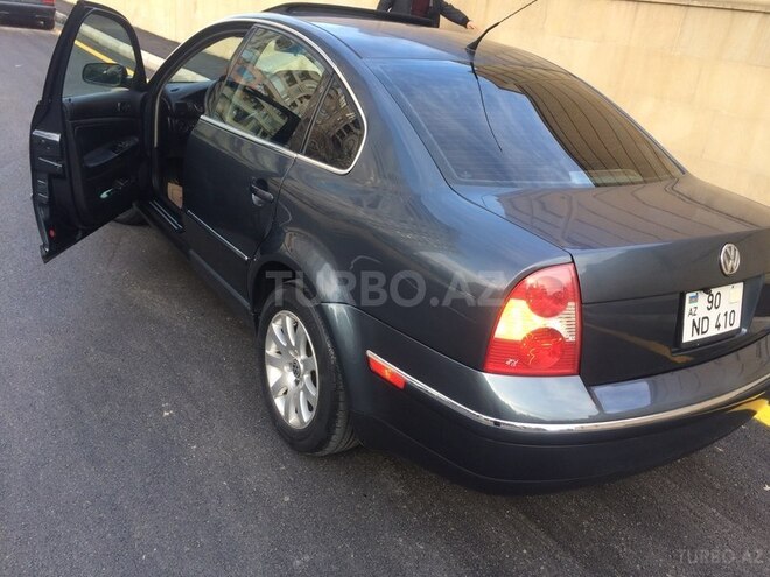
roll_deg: -6.0
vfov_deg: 48.2
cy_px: 288
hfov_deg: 61.7
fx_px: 645
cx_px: 385
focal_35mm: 29
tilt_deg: -23.9
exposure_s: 1/140
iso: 32
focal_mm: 4.15
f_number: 2.2
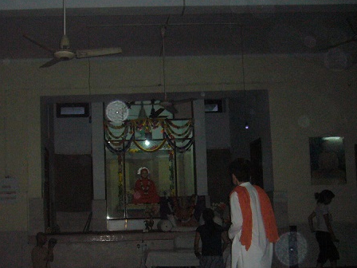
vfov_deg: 29.0
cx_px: 110
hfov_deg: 37.6
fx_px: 516
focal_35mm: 50
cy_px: 168
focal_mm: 5.8
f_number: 2.8
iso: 400
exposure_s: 1/60
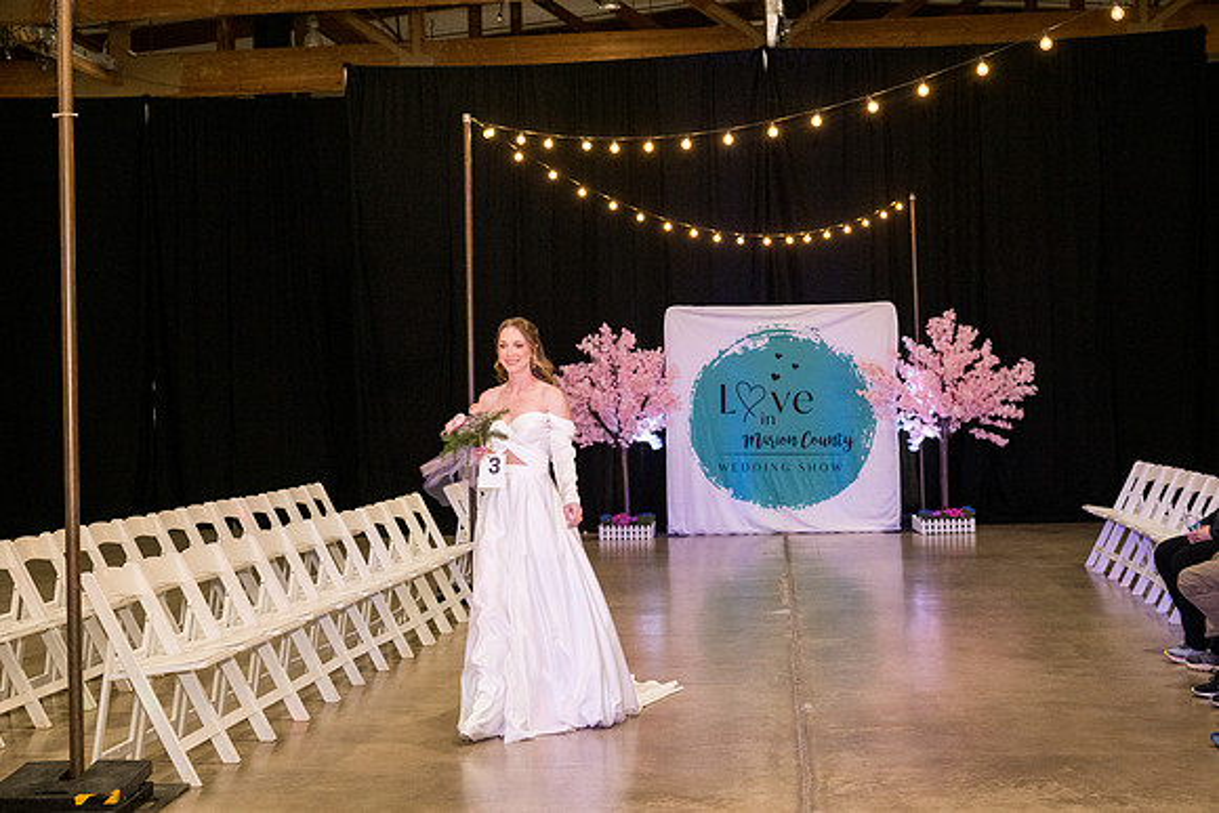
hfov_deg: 40.3
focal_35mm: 49
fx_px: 1660
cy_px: 406
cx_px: 610
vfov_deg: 27.5
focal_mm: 49
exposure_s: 1/400
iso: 3200
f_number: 4
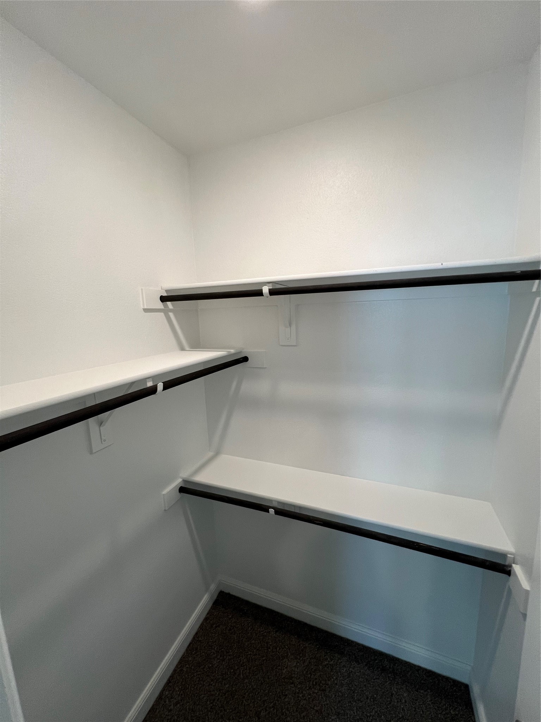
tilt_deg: -9.4
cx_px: 270
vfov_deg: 106.2
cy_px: 361
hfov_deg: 89.9
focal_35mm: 13
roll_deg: +2.4
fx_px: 271
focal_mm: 1.57
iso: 160
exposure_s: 1/120
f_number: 1.8
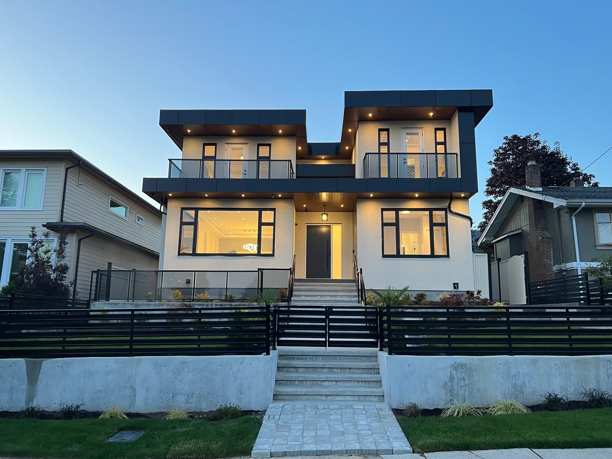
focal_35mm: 26
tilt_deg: +8.9
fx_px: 460
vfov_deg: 53.1
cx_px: 306
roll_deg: -0.6
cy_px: 230
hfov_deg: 67.3
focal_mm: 5.7
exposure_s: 1/60
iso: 100
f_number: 1.5
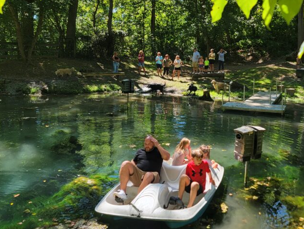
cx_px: 192
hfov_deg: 47.4
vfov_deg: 36.6
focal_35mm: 39
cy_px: 81
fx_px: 343
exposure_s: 1/219
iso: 16
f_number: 1.8
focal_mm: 6.7
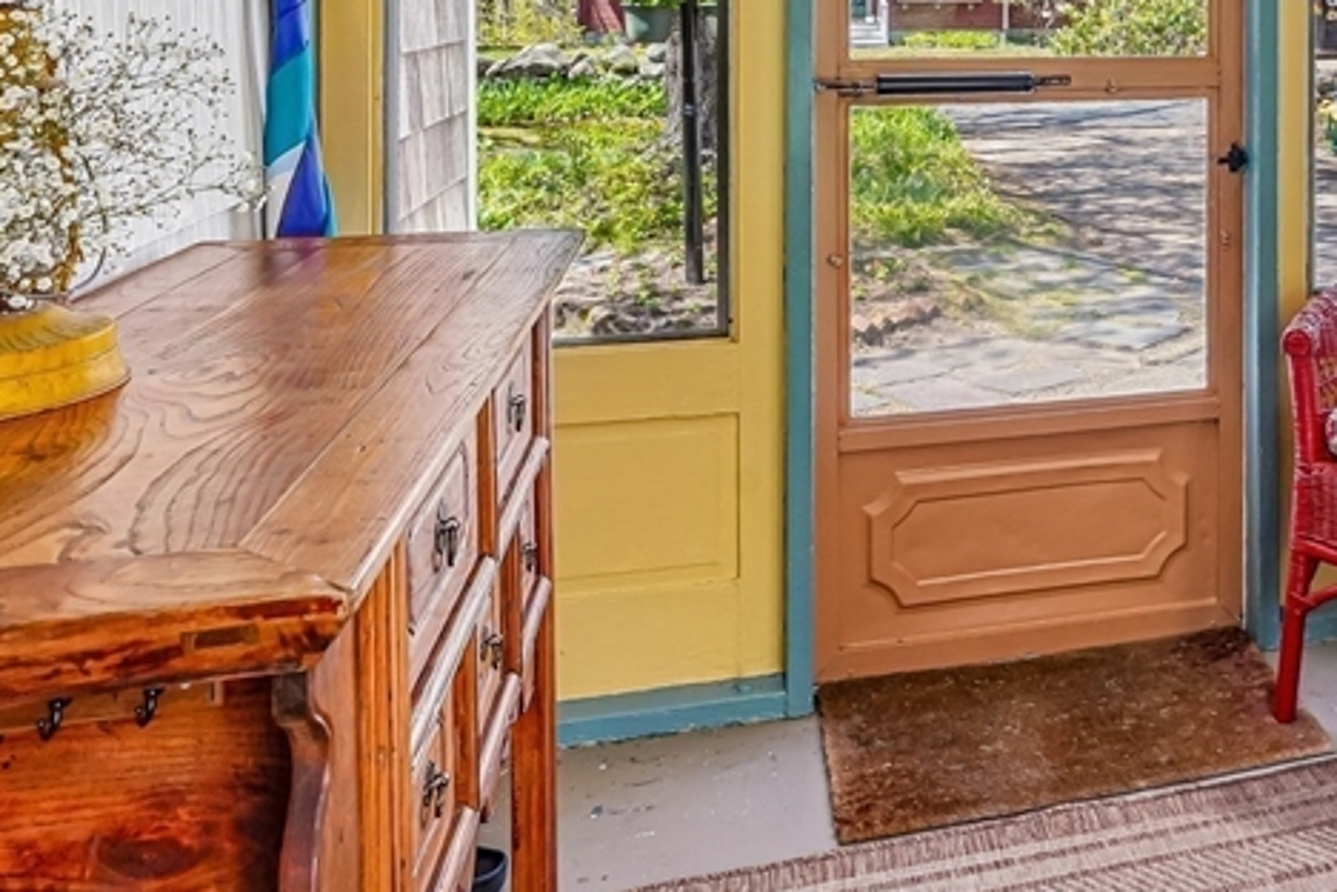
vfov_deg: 33.6
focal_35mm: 35
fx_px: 1300
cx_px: 1254
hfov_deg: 47.6
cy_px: -56
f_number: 9
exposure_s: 1/30
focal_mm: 16
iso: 160
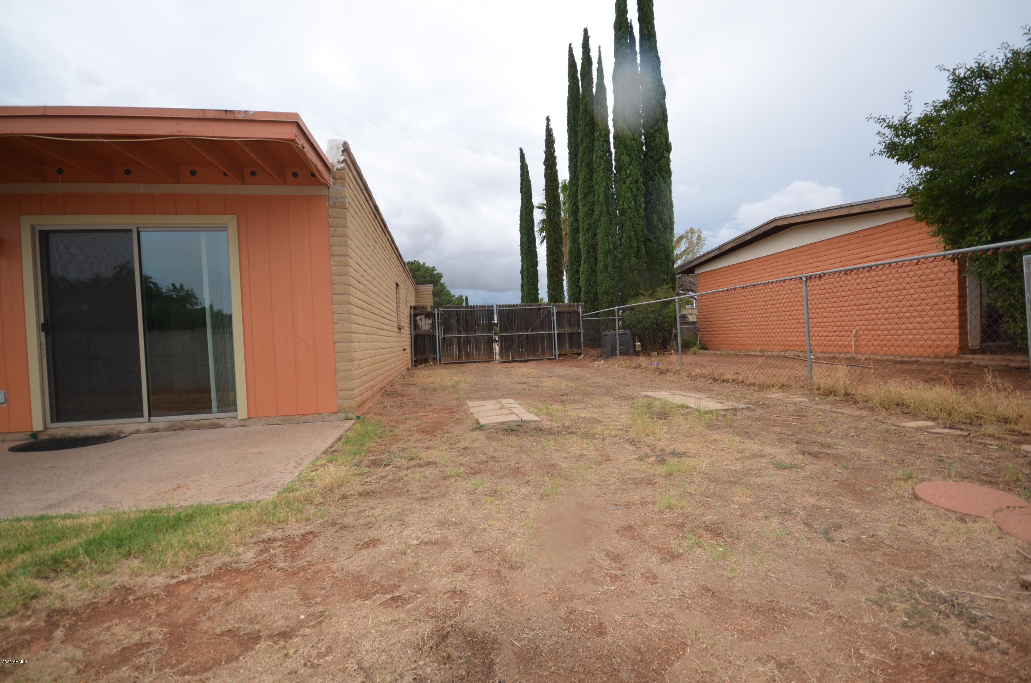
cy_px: 342
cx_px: 516
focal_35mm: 15
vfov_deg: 77.1
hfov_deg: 100.5
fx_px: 429
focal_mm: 10
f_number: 6.3
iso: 100
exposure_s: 1/250
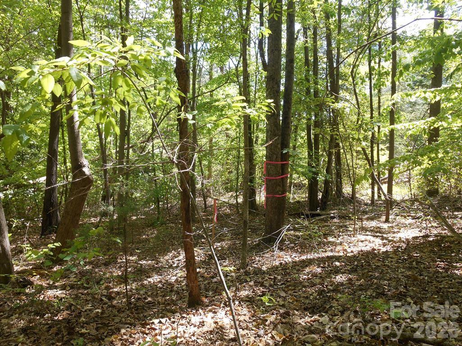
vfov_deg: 45.4
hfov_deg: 58.4
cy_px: 173
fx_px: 414
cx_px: 231
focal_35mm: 31
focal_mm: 5.5
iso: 80
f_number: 3.6
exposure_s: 1/60
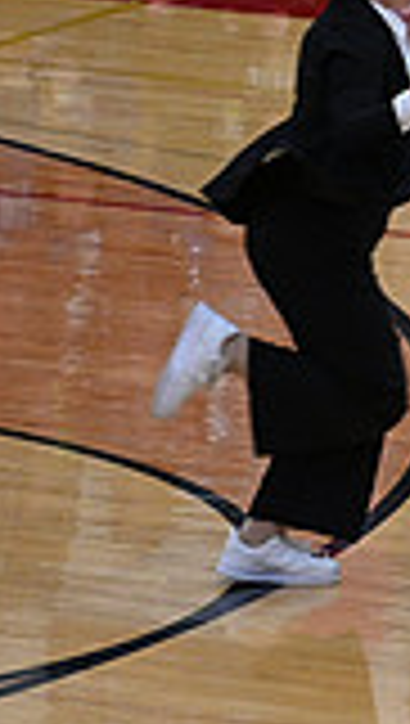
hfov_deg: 2.5
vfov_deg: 4.4
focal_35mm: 491
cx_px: 1257
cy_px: 173
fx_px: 9455
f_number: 4
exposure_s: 1/400
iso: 4000
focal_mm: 130
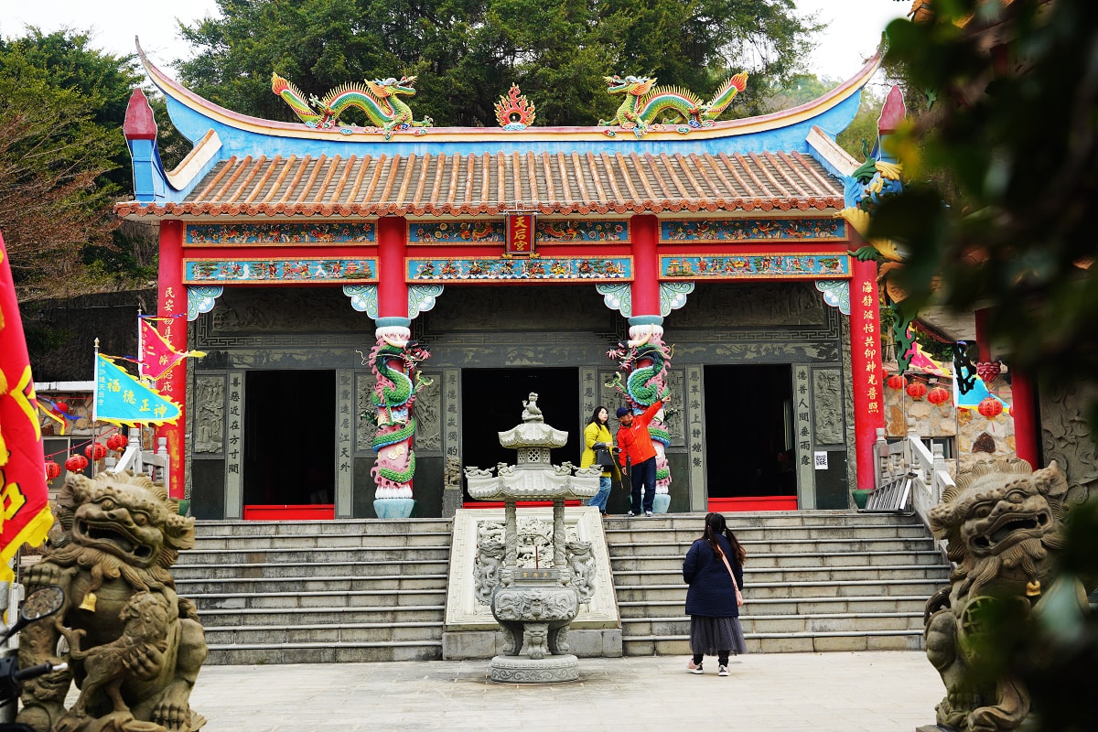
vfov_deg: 31.9
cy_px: 366
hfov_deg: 46.4
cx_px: 549
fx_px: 1281
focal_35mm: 42
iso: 125
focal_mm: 42
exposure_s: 1/160
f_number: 4
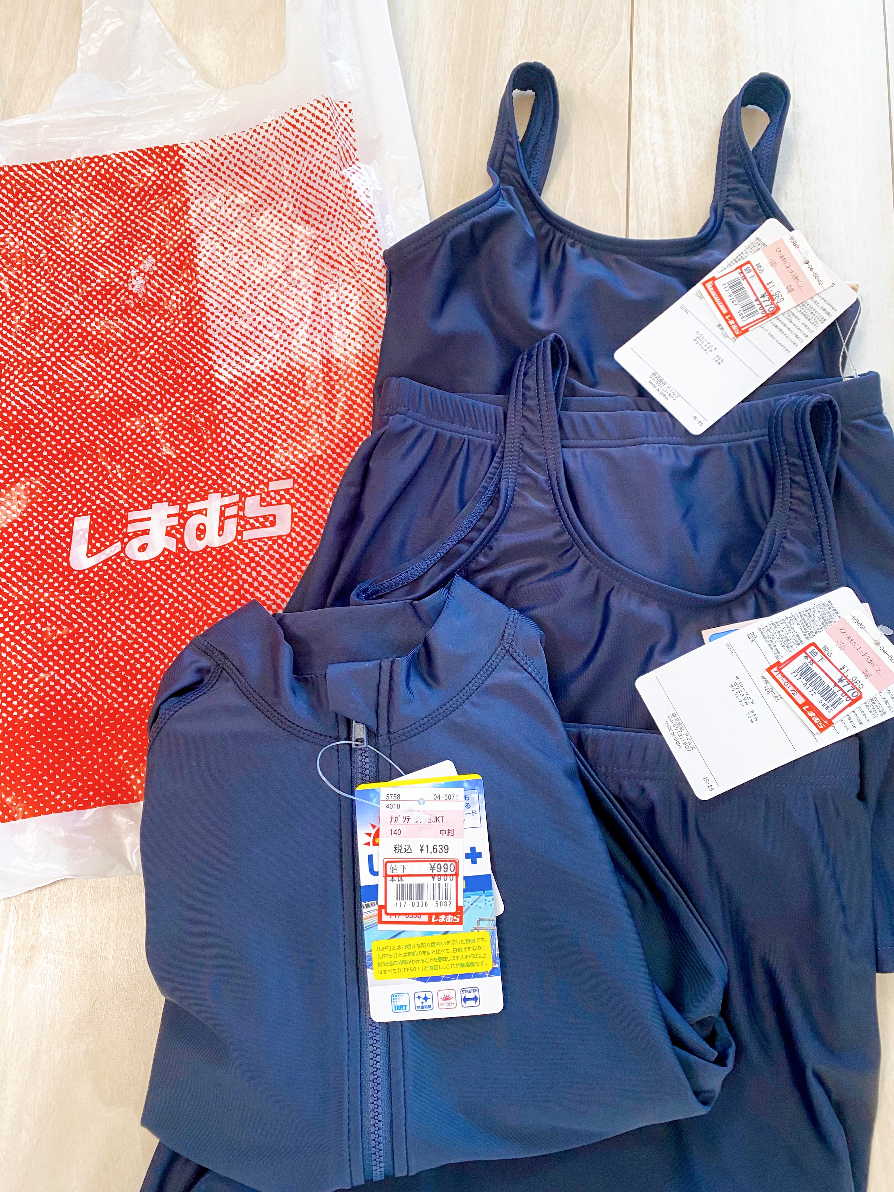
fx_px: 895
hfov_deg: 53.1
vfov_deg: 67.3
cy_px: 596
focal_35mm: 26
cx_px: 447
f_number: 1.8
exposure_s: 1/99
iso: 125
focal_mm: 4.25
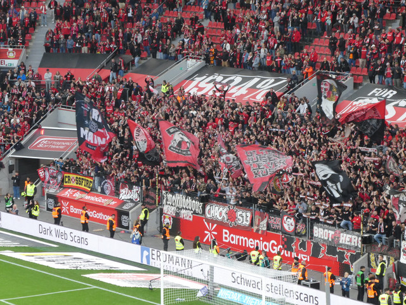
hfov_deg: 12.3
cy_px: 152
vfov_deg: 9.3
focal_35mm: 160
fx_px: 1877
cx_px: 203
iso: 320
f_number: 5.5
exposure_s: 1/80
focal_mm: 28.7
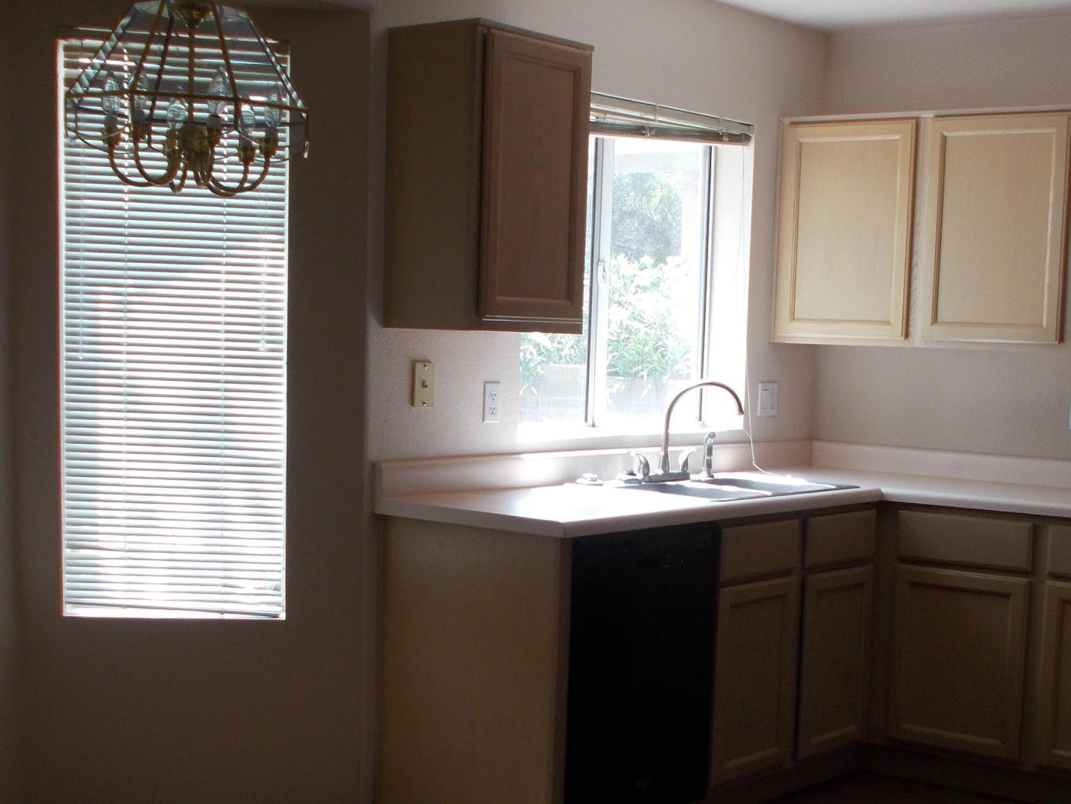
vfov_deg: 26.0
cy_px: 522
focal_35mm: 56
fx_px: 1733
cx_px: 637
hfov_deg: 34.2
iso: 80
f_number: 3.2
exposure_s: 1/80
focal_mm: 4.6
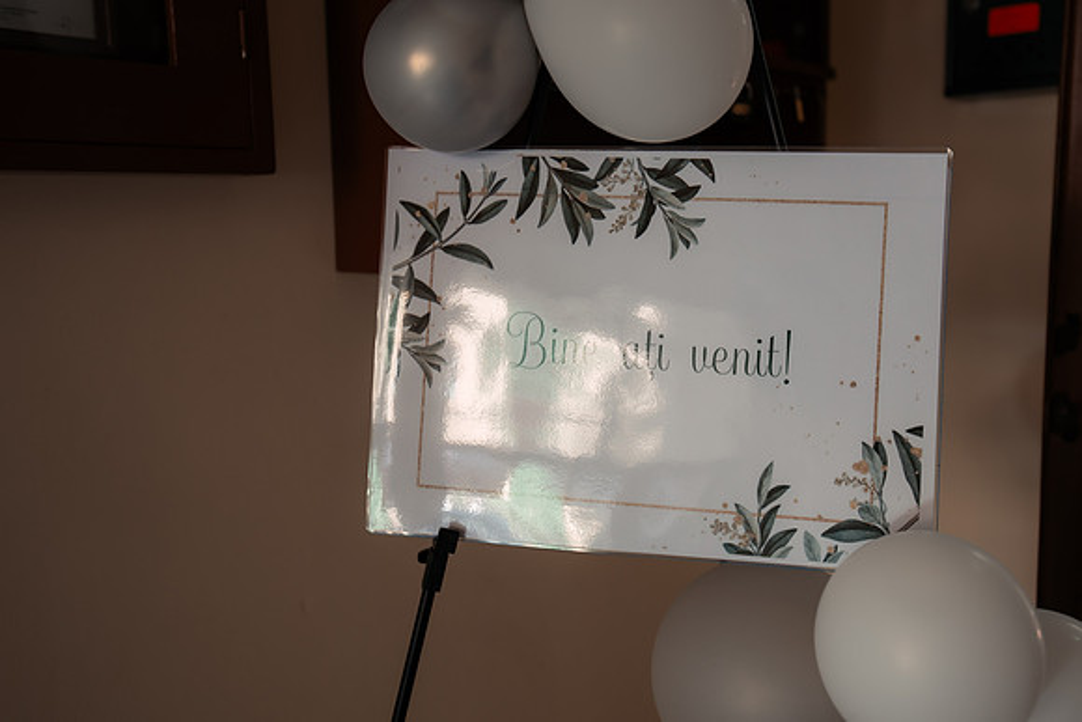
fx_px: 1044
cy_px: 339
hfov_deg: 54.6
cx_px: 617
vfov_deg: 38.1
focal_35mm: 35
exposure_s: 1/60
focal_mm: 30
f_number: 2.8
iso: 160
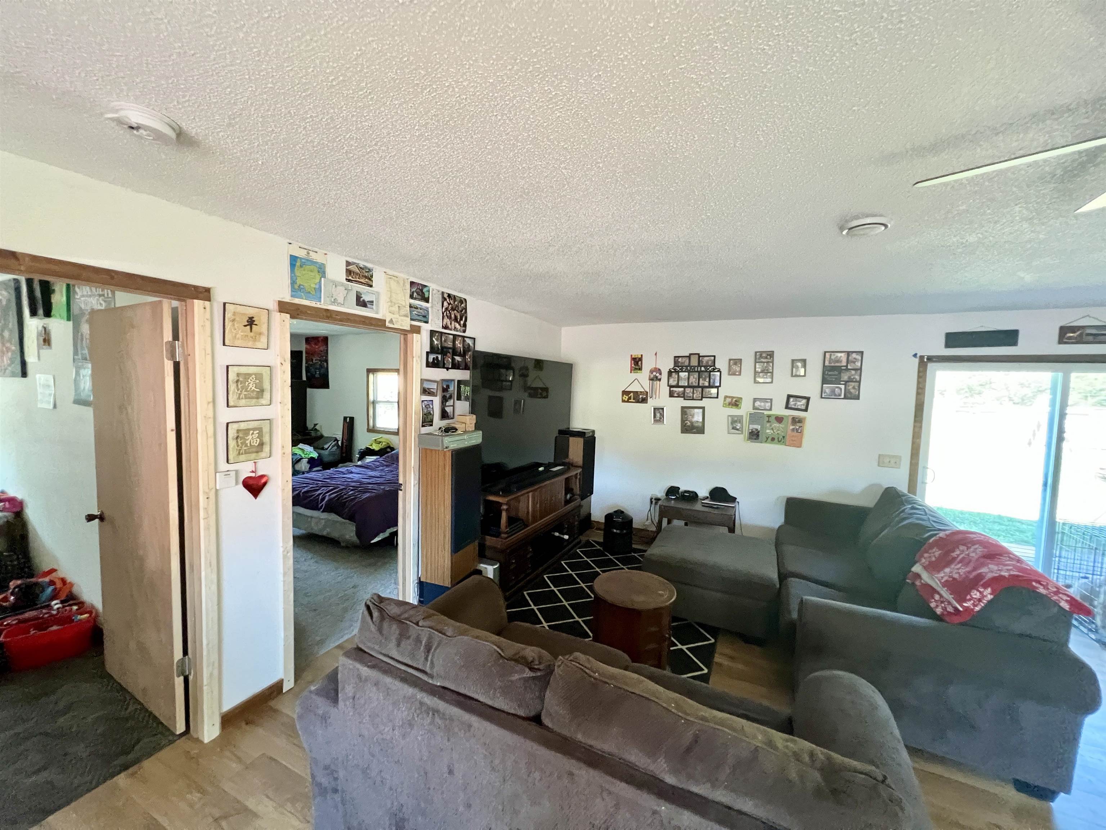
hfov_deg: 106.2
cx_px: 553
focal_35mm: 13
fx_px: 415
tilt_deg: -4.7
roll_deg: -1.7
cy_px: 415
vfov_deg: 89.9
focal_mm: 1.57
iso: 640
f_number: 1.8
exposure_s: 1/60
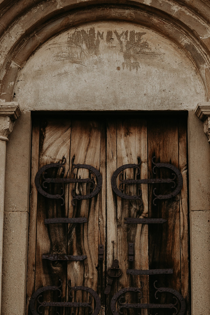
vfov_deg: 26.3
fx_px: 673
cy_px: 182
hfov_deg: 17.7
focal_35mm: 77
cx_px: 107
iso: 200
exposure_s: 1/1000
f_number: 2.2
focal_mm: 35
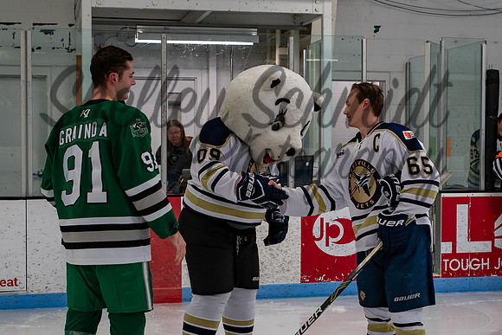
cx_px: 270
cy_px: 170
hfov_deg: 30.5
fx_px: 921
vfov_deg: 20.6
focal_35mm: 66
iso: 1250
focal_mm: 38
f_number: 4
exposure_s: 1/250
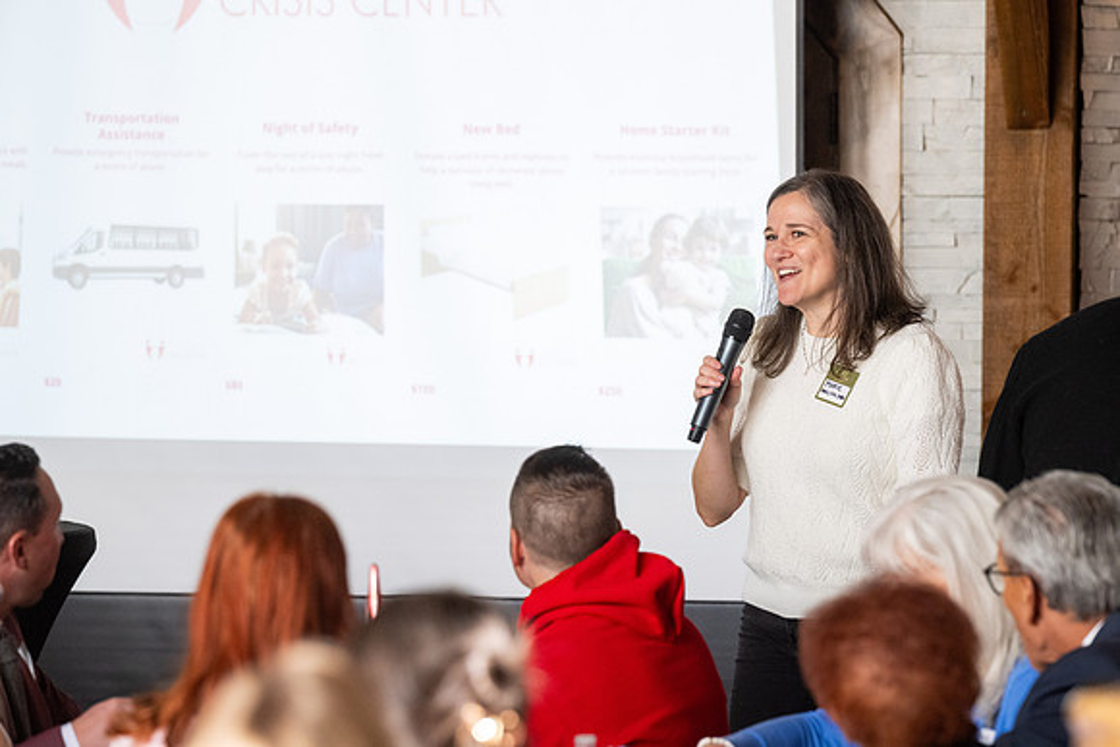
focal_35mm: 200
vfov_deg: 6.9
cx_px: 560
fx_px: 6223
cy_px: 374
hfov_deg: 10.3
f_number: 5
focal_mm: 200
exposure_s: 1/320
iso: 2500
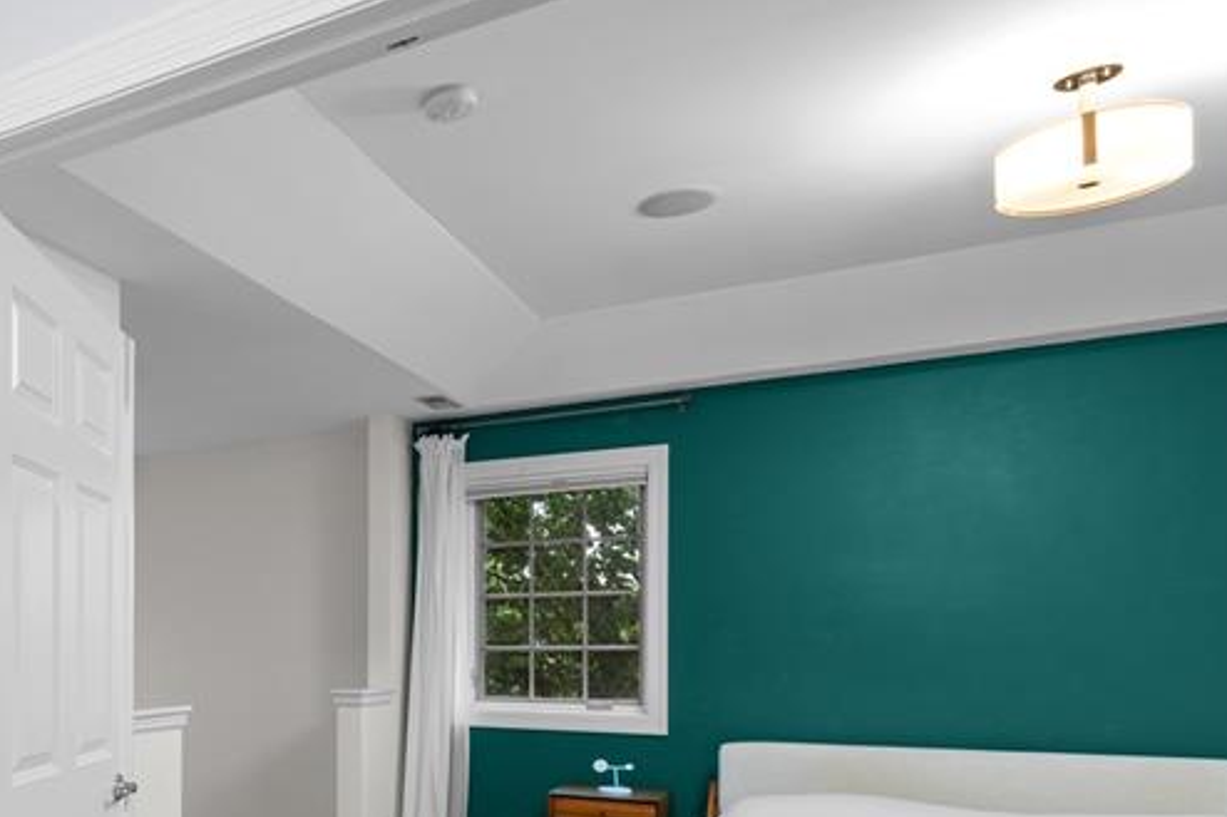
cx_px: 152
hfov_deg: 56.1
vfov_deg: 43.0
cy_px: 646
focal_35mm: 29
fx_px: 988
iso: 400
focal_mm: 14
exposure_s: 1/2
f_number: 7.1
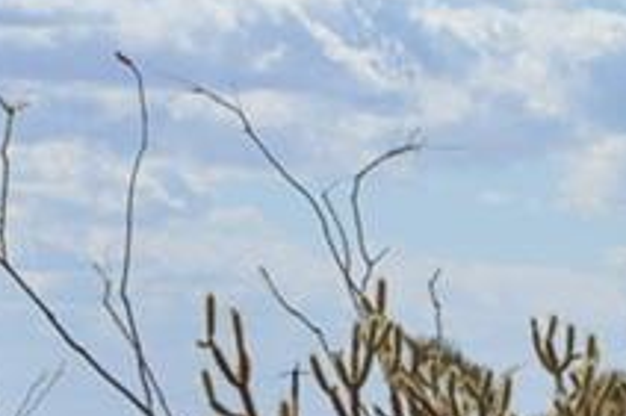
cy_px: 308
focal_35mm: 398
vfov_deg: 3.4
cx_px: 641
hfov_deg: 5.2
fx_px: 6922
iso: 100
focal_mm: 55
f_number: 10
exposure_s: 1/400
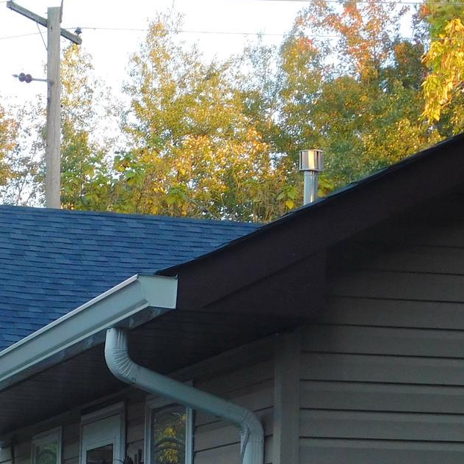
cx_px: 142
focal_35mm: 146
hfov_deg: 11.9
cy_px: 264
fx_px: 2214
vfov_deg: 12.0
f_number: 3.8
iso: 125
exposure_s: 1/100
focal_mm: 9
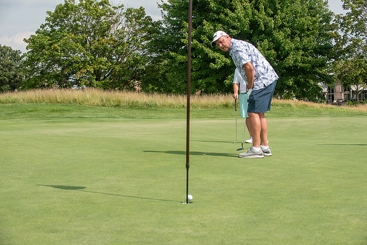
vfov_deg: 19.5
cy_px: 122
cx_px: 184
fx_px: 714
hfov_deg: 28.8
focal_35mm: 70
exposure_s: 1/2500
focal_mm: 70
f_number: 5
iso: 250
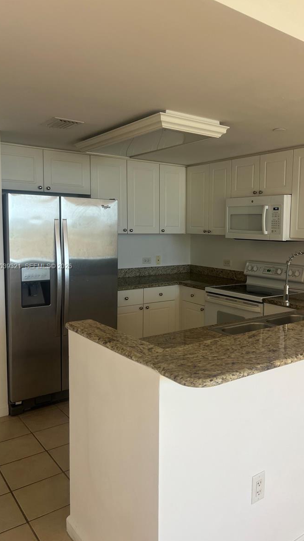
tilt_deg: -2.9
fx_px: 416
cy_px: 267
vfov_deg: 66.1
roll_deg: -1.2
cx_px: 194
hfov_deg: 39.8
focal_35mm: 29
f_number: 1.5
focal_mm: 5.7
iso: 64
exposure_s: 1/121
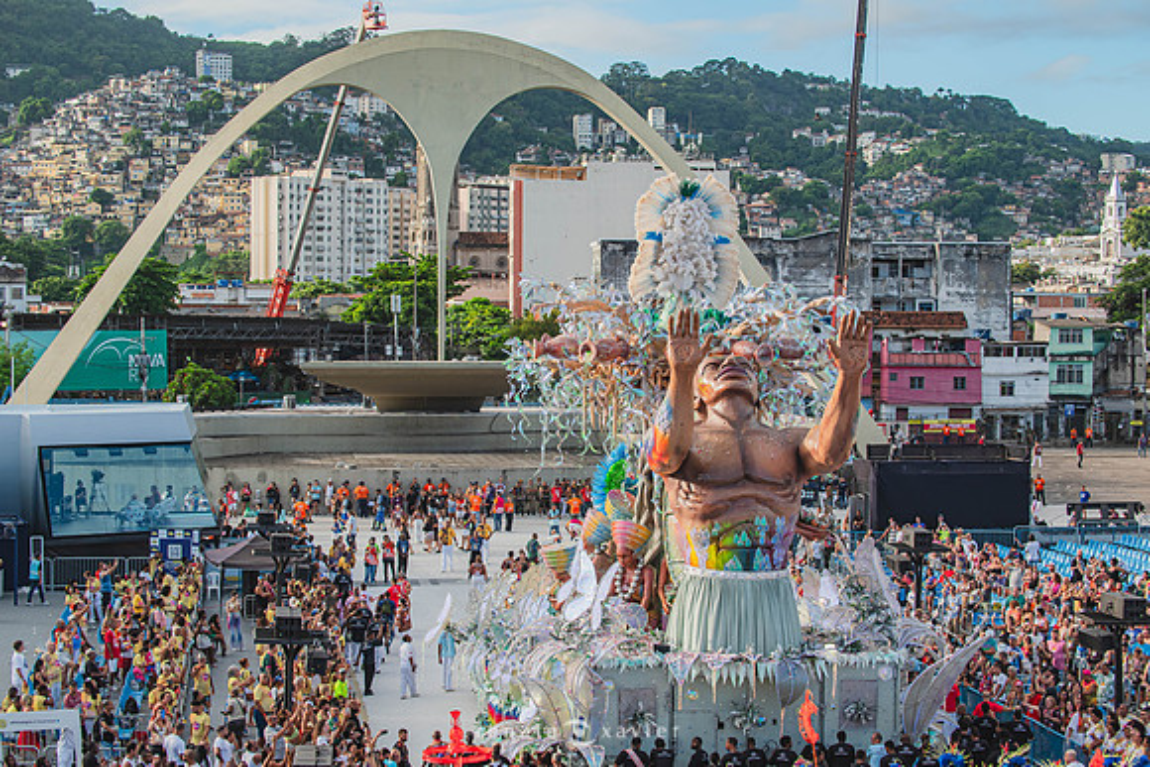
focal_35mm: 70
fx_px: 2237
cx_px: 575
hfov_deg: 28.8
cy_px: 384
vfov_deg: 19.5
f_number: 5.6
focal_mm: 70
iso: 200
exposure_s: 1/800
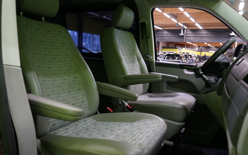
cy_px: 78
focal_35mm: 29
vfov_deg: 43.1
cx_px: 124
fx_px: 196
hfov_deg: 64.6
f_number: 5.6
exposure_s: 1/25
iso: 1600
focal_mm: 28
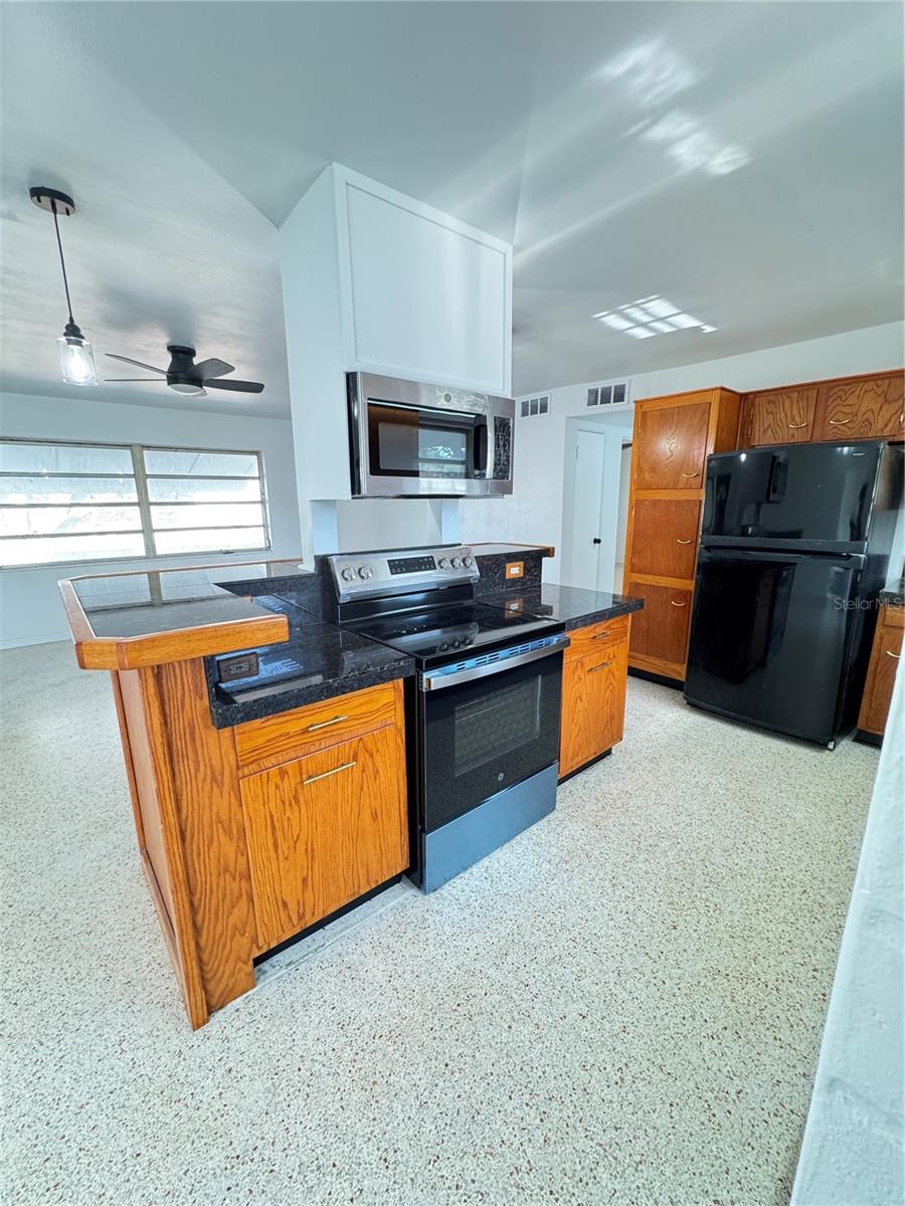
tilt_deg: -11.9
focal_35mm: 14
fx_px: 488
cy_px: 603
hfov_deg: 85.7
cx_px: 452
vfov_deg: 102.1
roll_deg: +0.3
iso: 320
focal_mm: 2.22
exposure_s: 1/60
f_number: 2.2
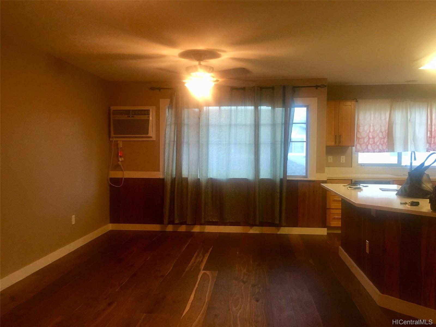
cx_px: 218
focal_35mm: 29
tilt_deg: -0.6
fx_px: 365
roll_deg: -0.5
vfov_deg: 48.2
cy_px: 164
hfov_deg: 61.7
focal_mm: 4.15
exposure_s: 1/15
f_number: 2.2
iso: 50
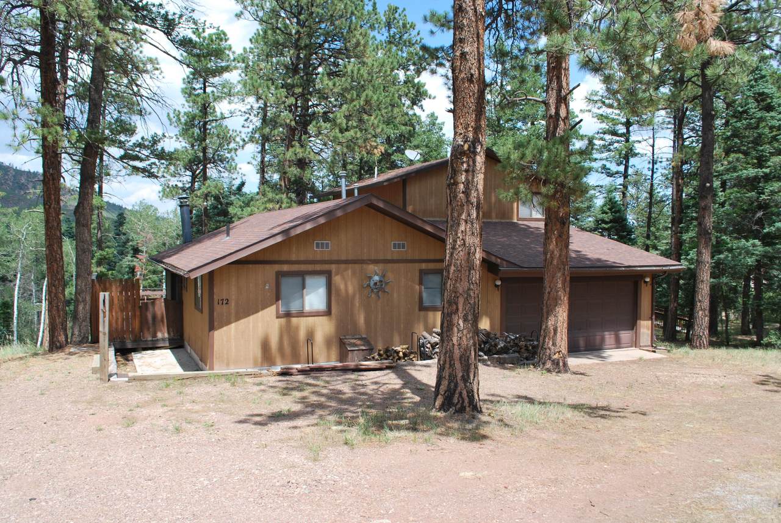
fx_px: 652
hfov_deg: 61.9
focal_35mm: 30
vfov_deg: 43.7
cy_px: 262
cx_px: 390
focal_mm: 20
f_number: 6.3
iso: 100
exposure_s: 1/160
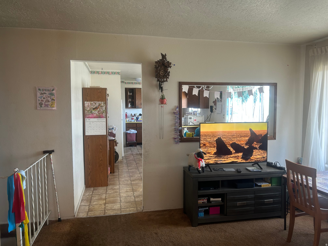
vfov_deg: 53.1
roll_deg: +0.2
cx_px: 164
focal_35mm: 26
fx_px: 246
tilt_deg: -5.0
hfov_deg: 67.3
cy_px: 123
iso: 100
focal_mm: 5.7
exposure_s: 1/60
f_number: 1.5
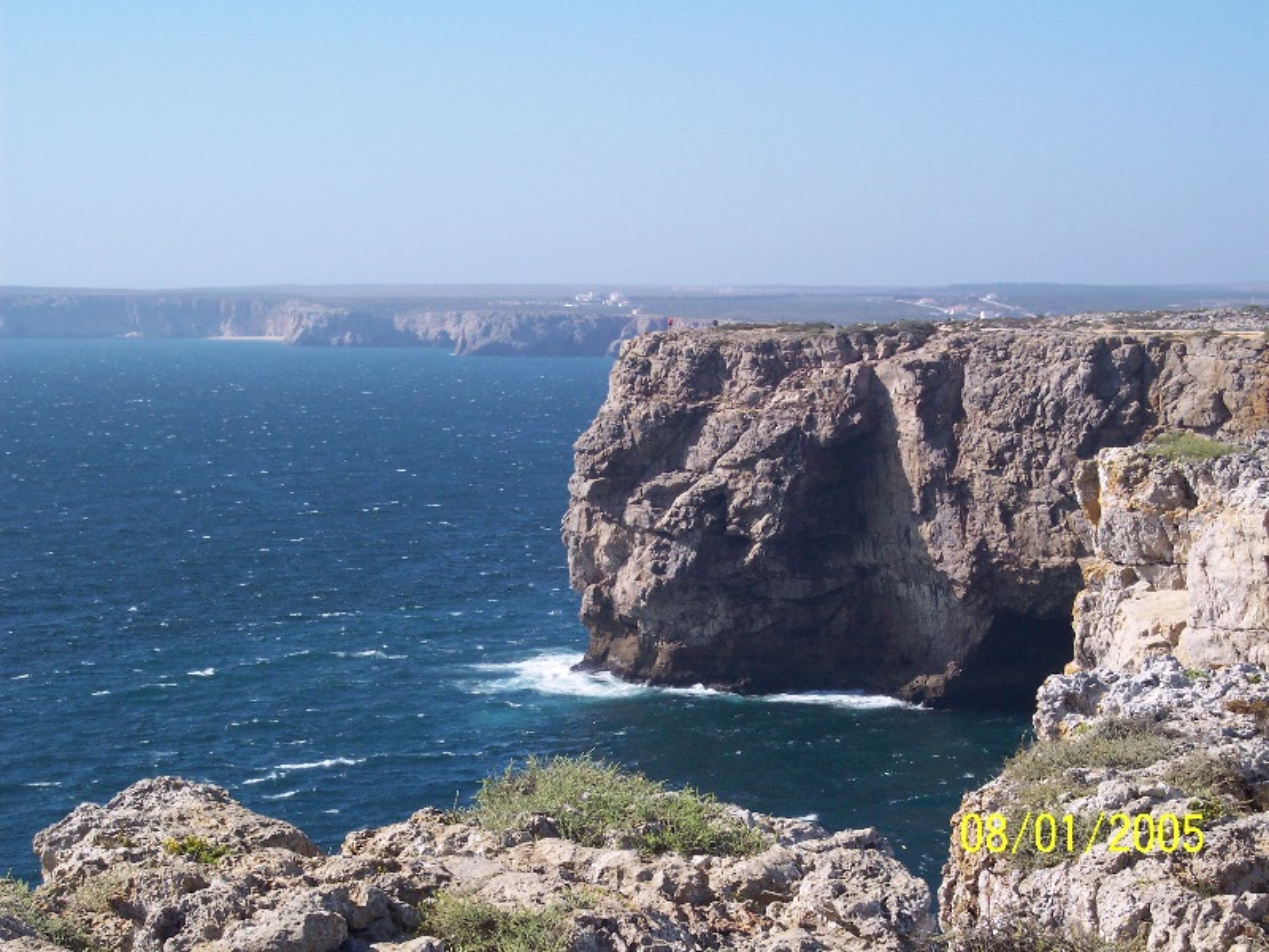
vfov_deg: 16.6
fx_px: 3263
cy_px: 476
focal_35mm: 89
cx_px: 634
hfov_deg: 22.0
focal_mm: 18.7
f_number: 6.7
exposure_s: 1/350
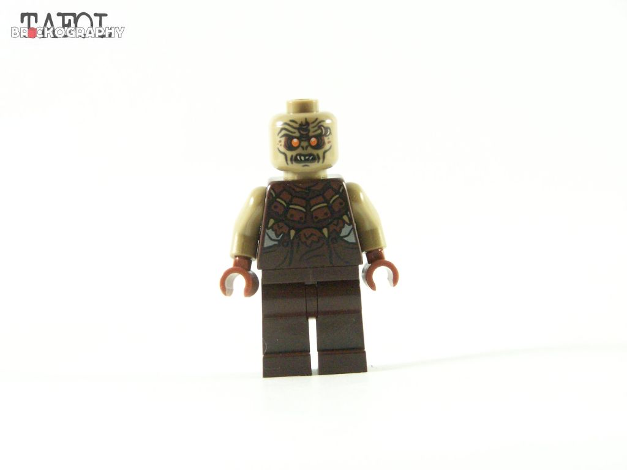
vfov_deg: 14.1
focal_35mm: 105
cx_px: 314
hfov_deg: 18.7
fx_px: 1902
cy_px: 235
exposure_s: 1/60
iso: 400
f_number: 3.6
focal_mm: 17.5
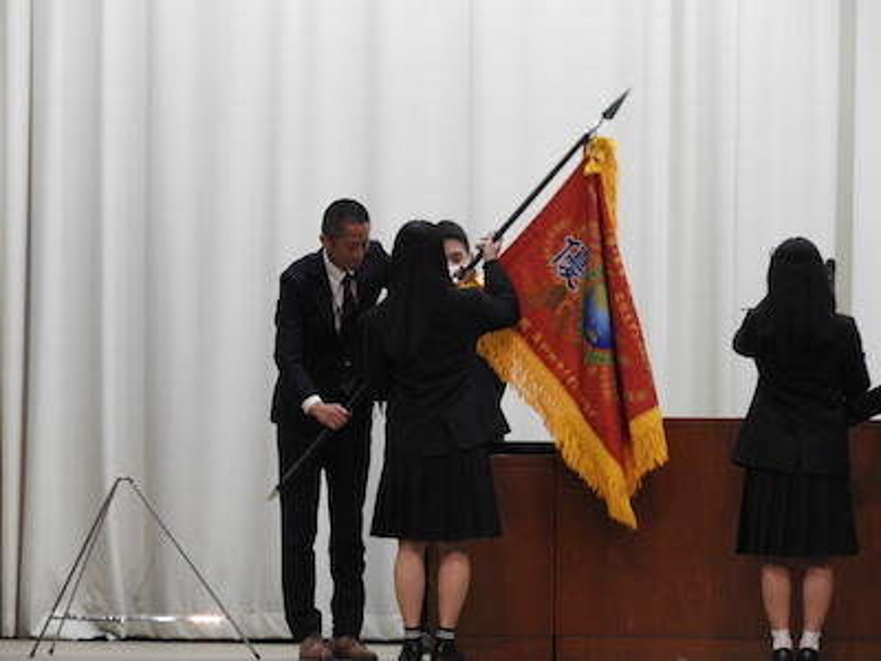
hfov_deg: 6.0
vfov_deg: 4.5
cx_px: 440
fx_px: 8399
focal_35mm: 330
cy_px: 330
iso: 640
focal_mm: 59.1
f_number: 5.5
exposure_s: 1/30
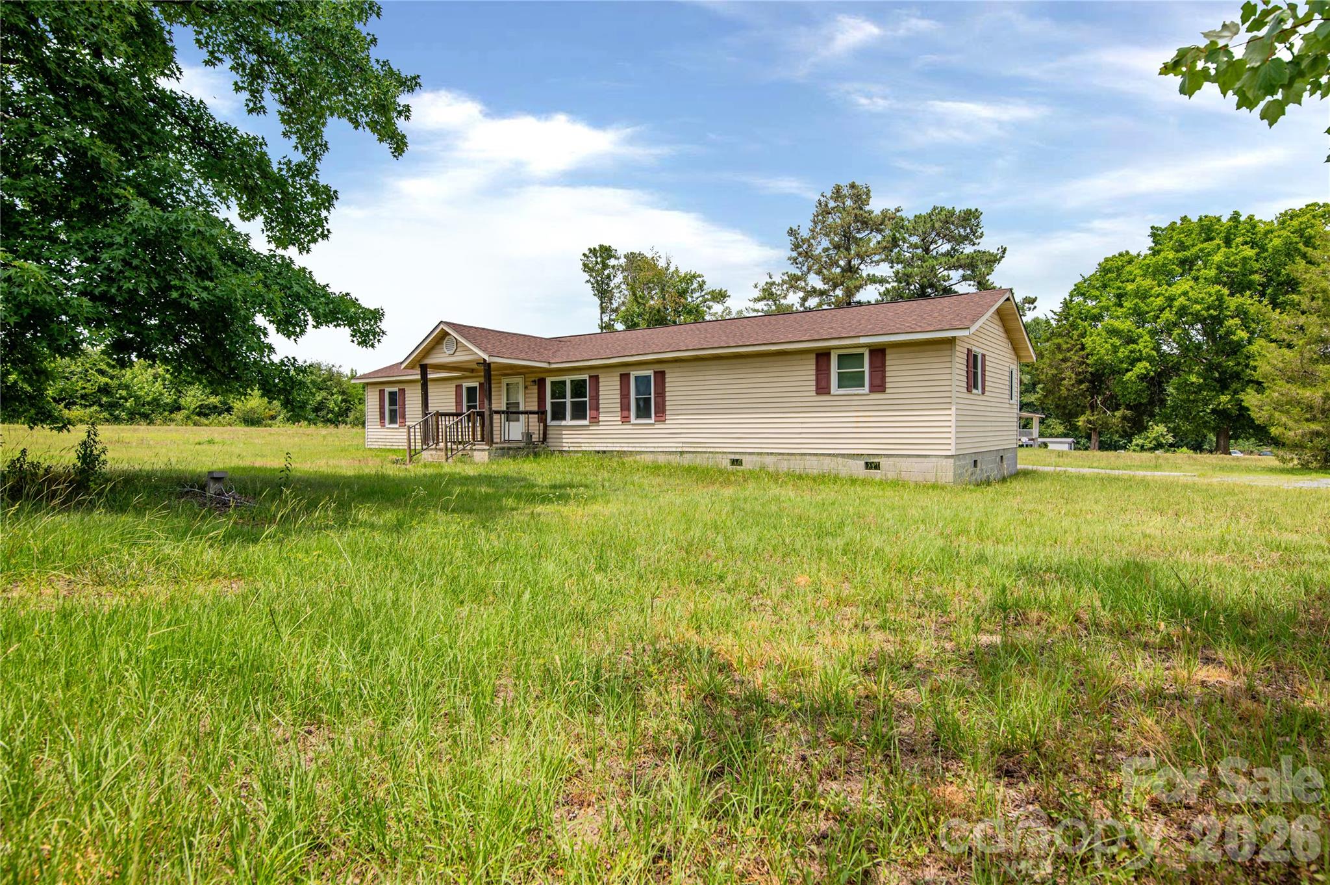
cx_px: 665
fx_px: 738
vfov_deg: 61.8
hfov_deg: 84.0
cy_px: 442
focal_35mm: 20
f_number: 7.1
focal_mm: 20
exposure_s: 1/400
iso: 100
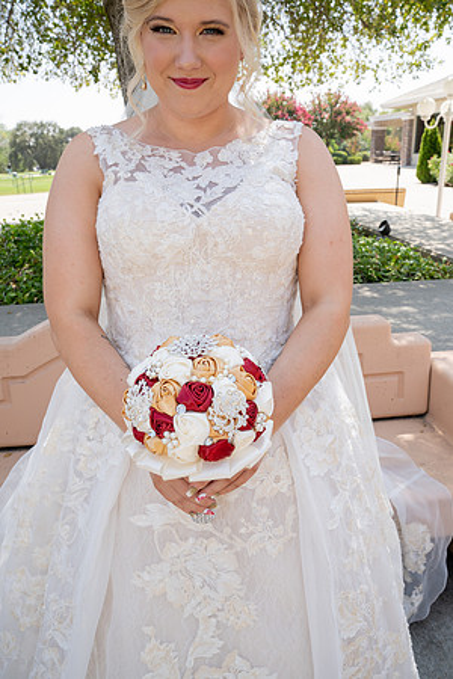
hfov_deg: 46.4
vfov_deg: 65.5
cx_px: 226
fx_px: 528
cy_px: 340
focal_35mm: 28
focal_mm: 28
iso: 500
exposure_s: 1/200
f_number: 10
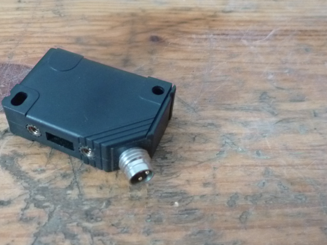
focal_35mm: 40
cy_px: 78
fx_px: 378
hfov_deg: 46.0
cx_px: 107
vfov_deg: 35.5
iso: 400
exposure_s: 1/10
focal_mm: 4.5
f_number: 3.1
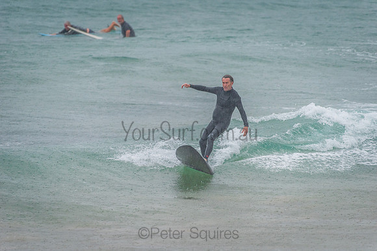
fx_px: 5237
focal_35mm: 500
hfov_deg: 4.1
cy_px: 126
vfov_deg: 2.8
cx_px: 188
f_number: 5.6
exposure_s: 1/320
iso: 640
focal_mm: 500
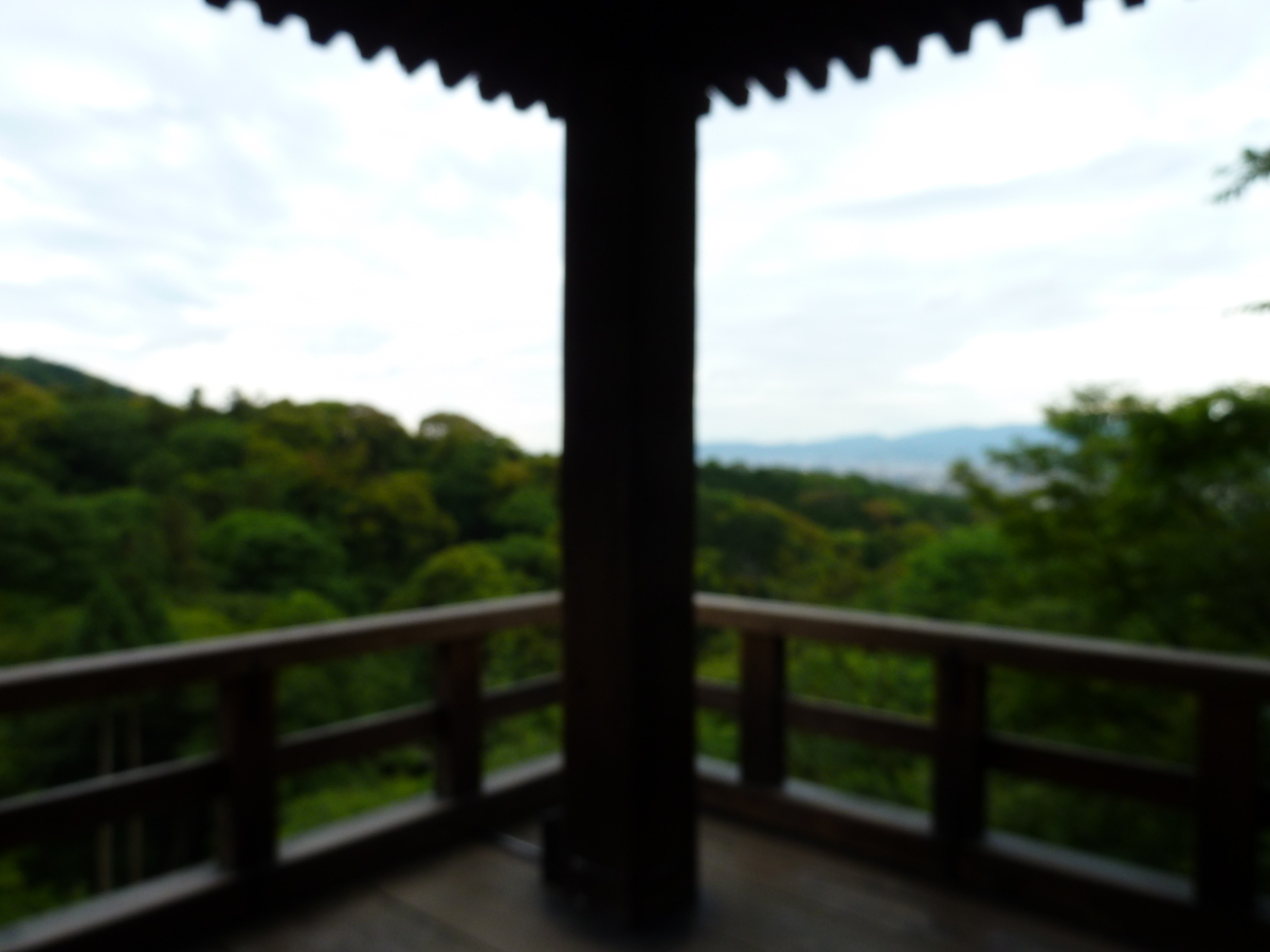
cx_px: 635
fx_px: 917
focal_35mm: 25
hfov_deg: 69.4
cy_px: 476
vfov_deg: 54.9
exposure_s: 1/160
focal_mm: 4.1
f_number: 4
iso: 80
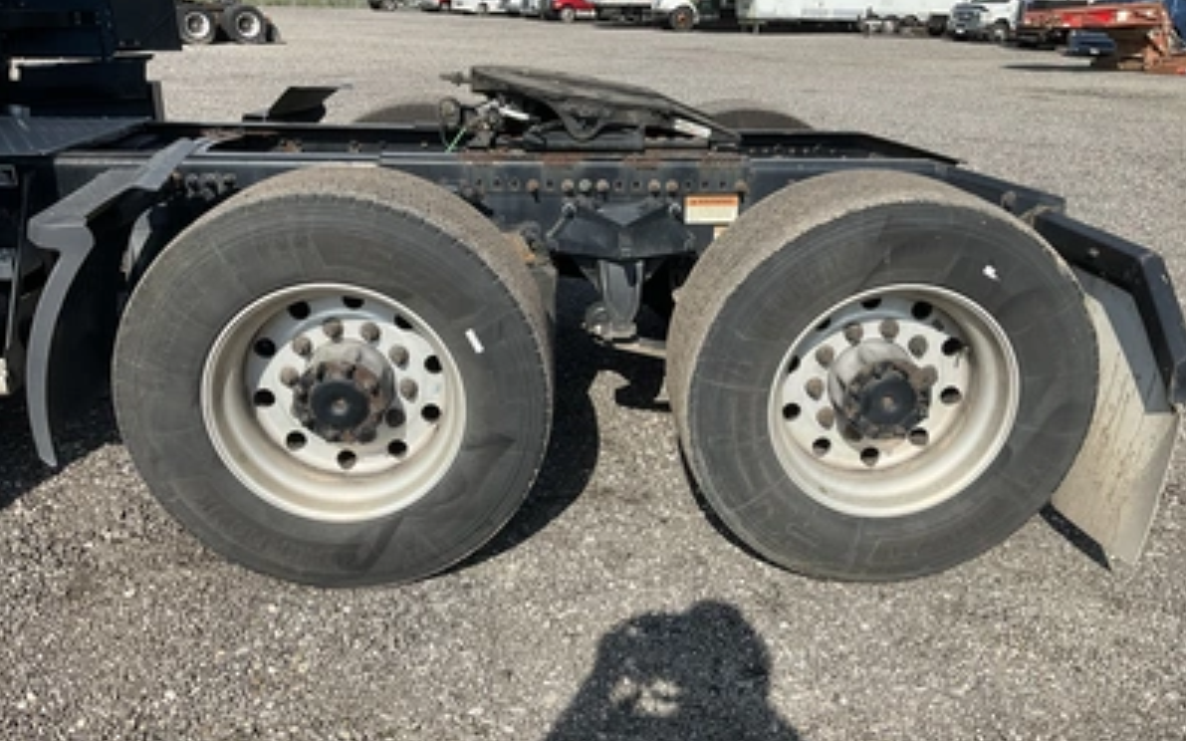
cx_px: 594
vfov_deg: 40.6
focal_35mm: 31
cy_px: 379
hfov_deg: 61.2
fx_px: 1002
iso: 25
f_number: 1.8
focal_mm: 3
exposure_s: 1/1451
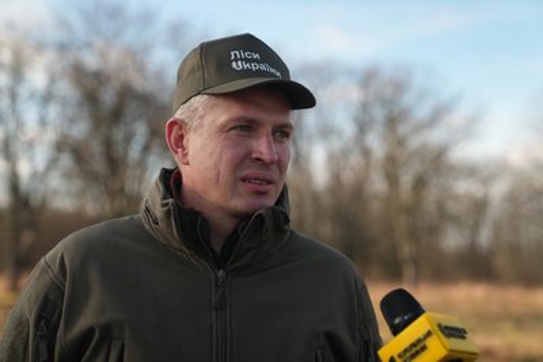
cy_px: 181
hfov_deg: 32.9
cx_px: 272
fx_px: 920
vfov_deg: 22.3
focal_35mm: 61
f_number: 2.8
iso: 640
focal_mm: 61
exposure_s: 1/80
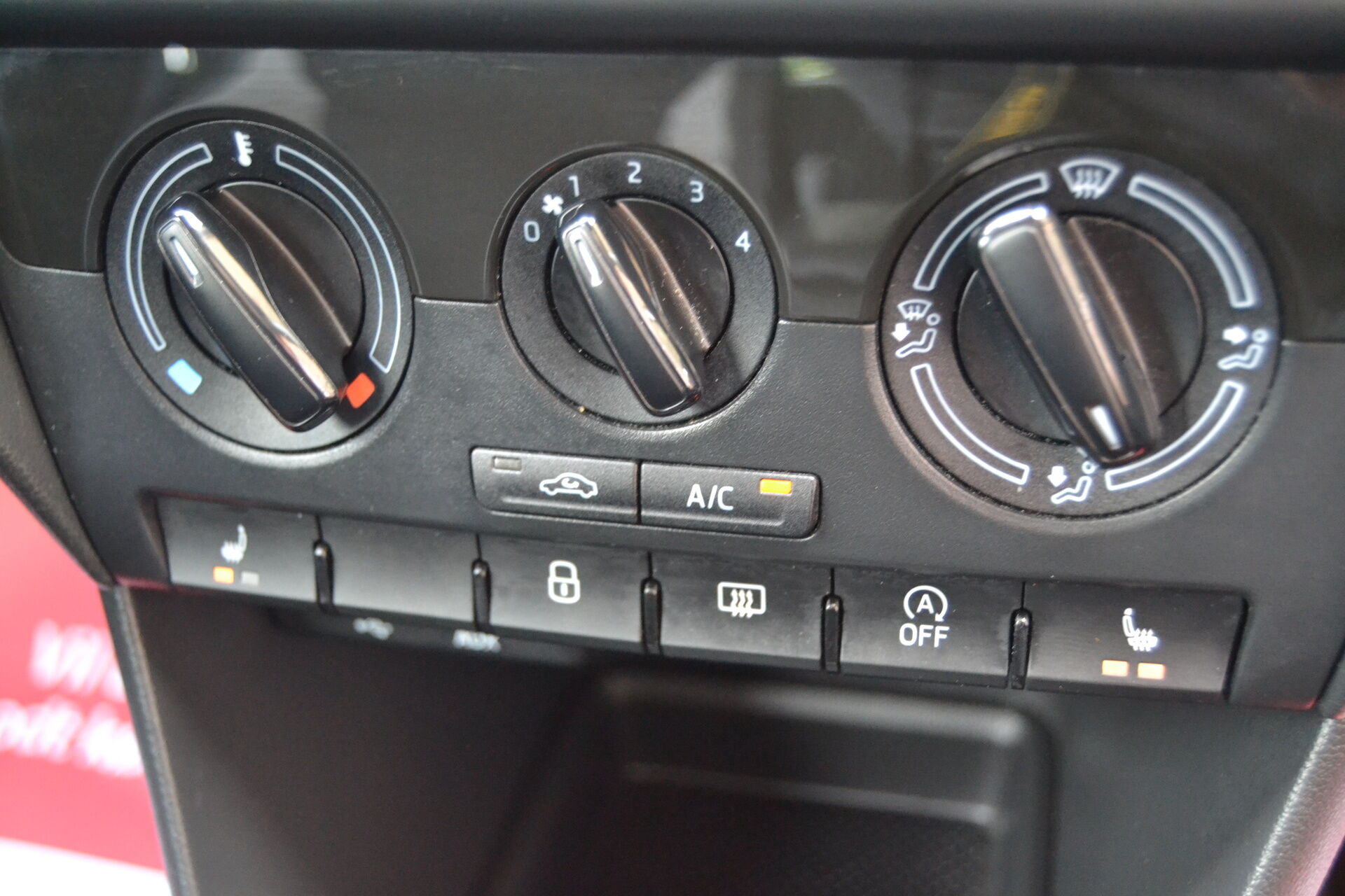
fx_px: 1681
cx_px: 672
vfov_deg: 29.9
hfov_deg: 43.6
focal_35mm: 45
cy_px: 448
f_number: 4.2
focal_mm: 30
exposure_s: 1/60
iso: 2800
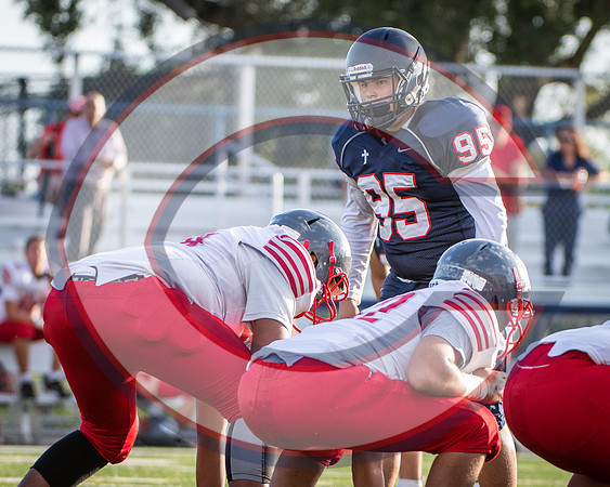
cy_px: 263
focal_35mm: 468
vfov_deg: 3.3
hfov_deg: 4.1
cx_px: 405
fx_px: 8443
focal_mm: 200
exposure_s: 1/1000
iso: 400
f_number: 4
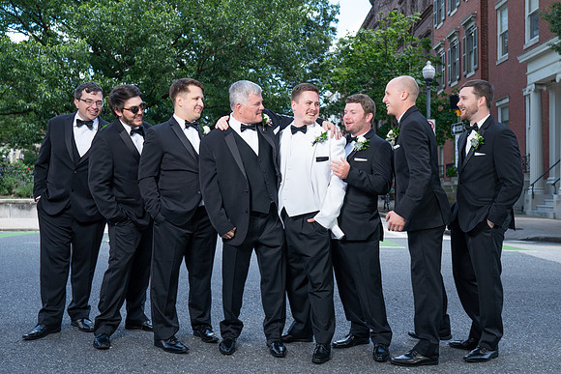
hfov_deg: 48.3
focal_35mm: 40
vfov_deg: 33.3
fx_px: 626
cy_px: 203
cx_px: 283
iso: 100
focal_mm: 35
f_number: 4
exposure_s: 1/200
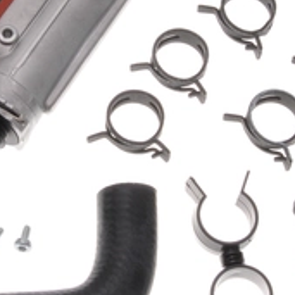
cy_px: 54
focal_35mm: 143
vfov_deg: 12.2
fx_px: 1379
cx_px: 91
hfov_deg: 12.2
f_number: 22
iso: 400
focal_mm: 32
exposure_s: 1/125
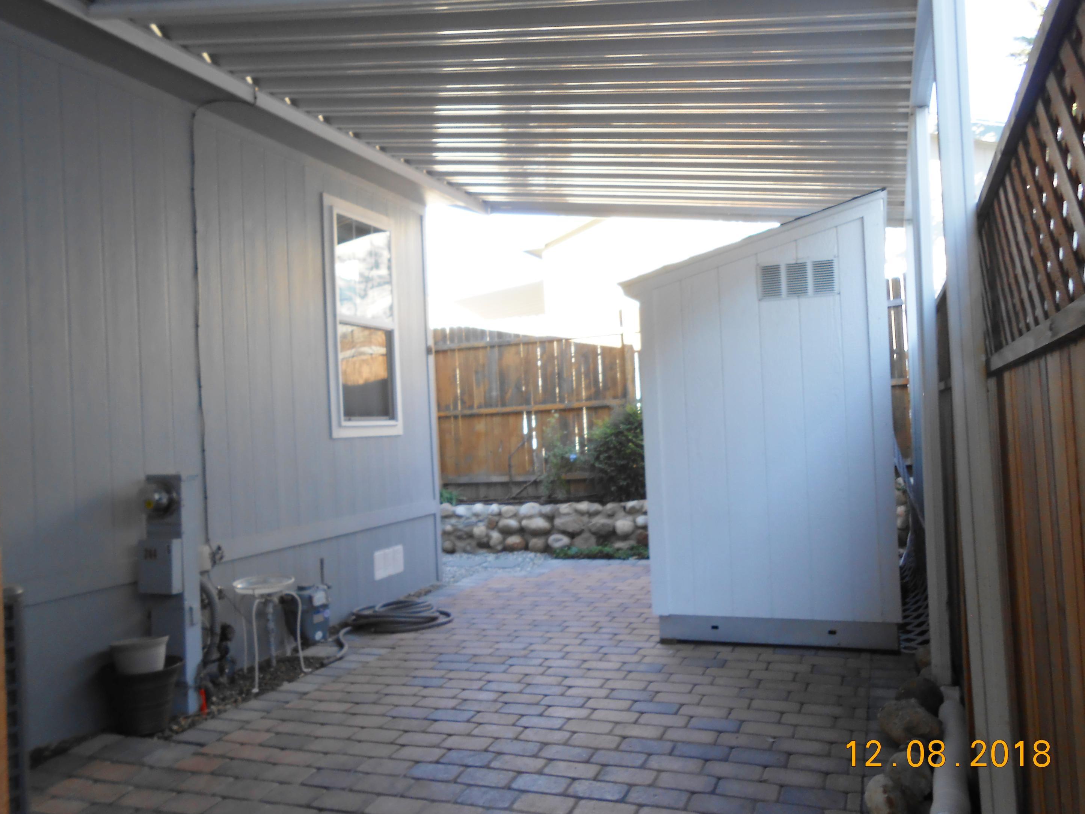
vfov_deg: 51.4
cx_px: 530
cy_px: 410
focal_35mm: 27
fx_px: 846
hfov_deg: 65.3
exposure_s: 1/50
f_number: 3.5
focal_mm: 4.6
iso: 80
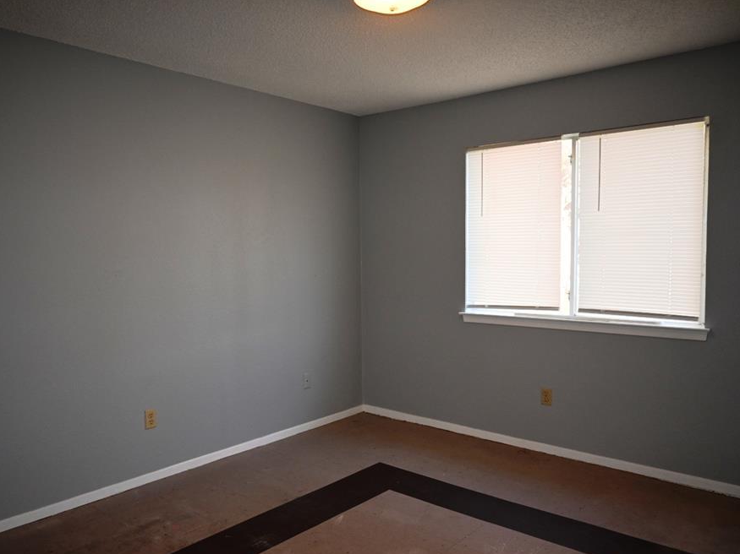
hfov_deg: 65.2
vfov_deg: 51.3
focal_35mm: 27
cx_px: 335
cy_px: 285
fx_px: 577
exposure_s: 1/100
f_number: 3.5
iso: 400
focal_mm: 16
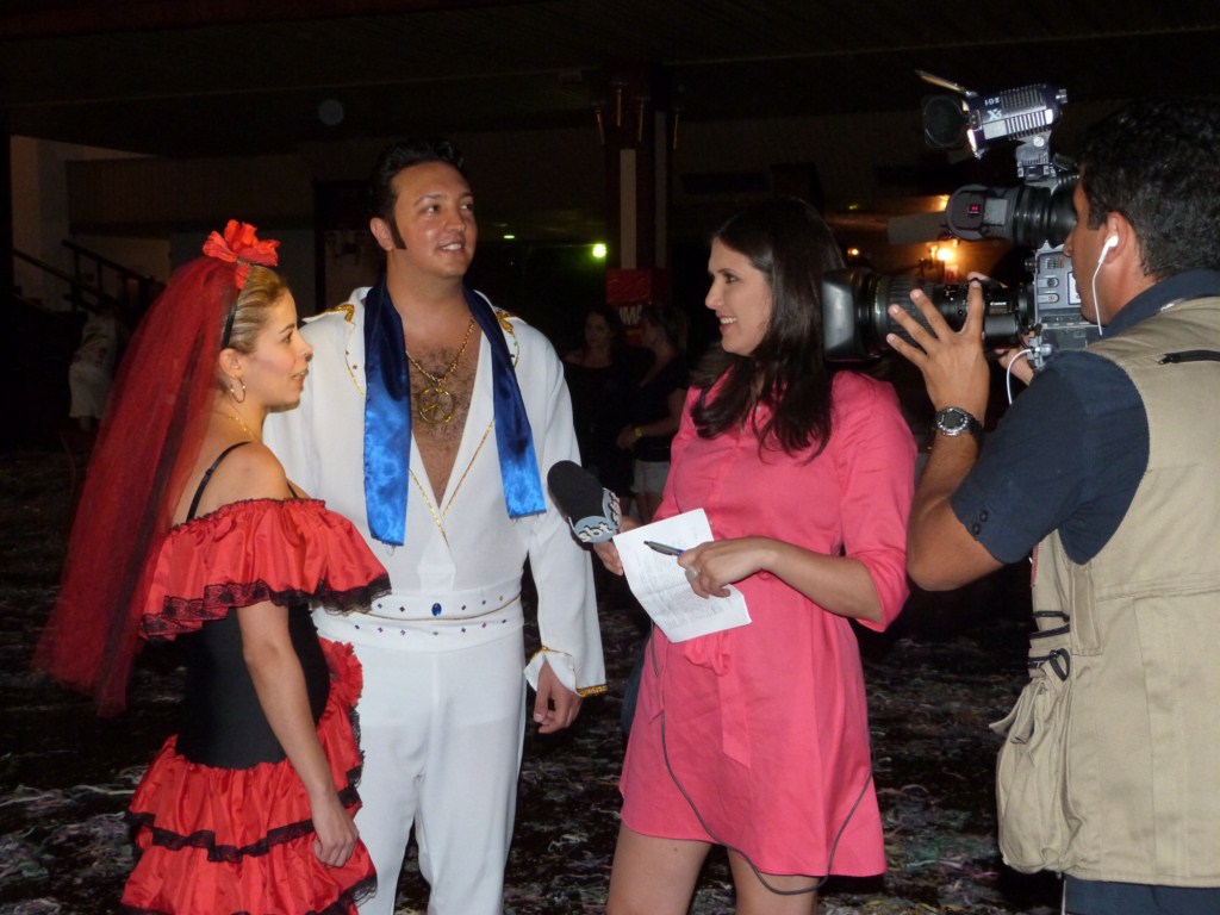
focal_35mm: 47
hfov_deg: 40.4
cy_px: 458
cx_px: 610
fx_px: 1656
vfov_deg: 30.9
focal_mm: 8.5
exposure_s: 1/60
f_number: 3.2
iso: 400
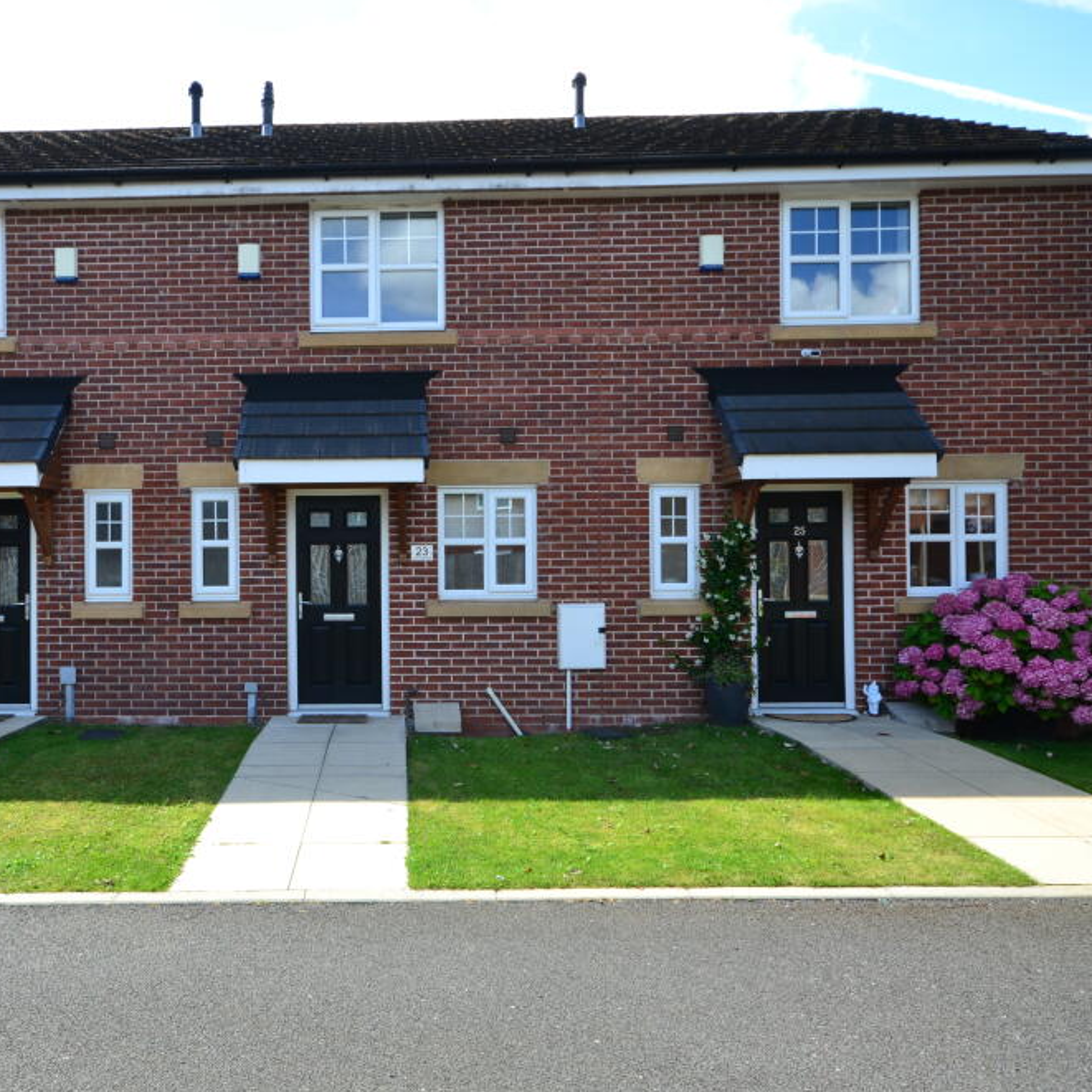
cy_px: 551
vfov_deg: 61.6
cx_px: 378
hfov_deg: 60.4
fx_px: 916
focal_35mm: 26
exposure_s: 1/160
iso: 400
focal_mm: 13
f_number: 9
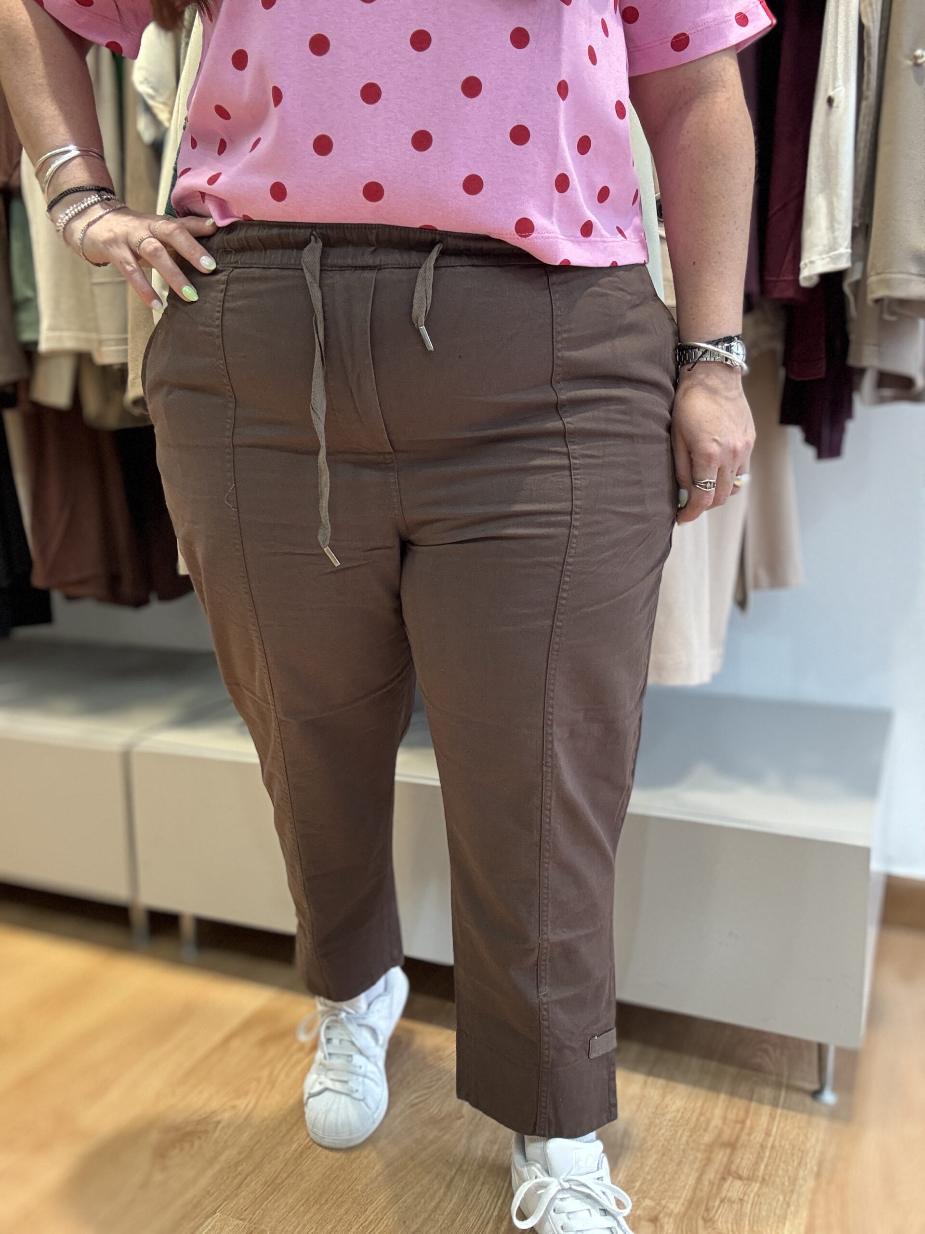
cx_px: 462
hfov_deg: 46.8
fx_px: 1069
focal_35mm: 30
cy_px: 617
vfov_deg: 60.0
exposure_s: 1/50
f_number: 1.9
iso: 125
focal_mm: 2.69
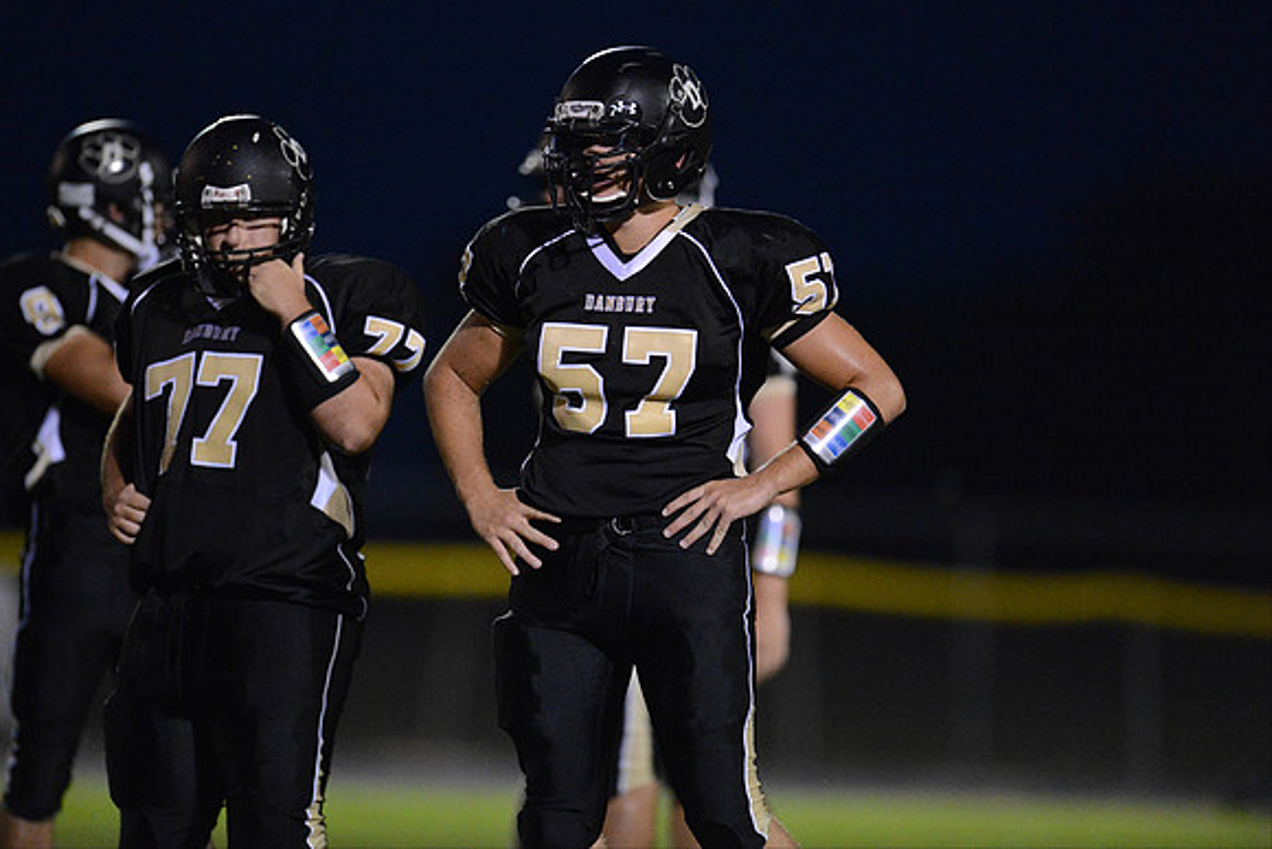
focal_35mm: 400
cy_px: 424
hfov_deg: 5.2
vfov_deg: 3.4
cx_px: 636
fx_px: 14136
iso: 12800
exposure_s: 1/800
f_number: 2.8
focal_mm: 400
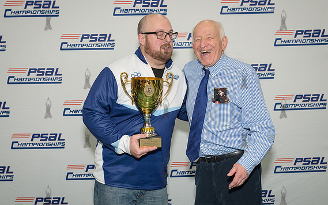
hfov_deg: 41.0
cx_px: 161
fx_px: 438
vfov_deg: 26.3
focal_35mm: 49
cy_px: 112
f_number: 5
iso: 1600
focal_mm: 35
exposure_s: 1/250
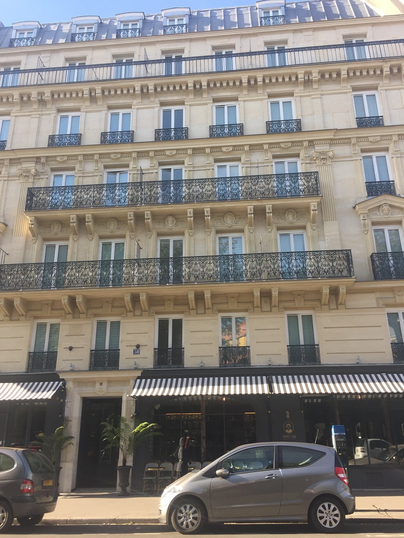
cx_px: 202
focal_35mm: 29
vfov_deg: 61.7
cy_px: 269
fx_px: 451
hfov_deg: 48.2
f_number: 2.2
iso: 32
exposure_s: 1/353
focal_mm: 4.15
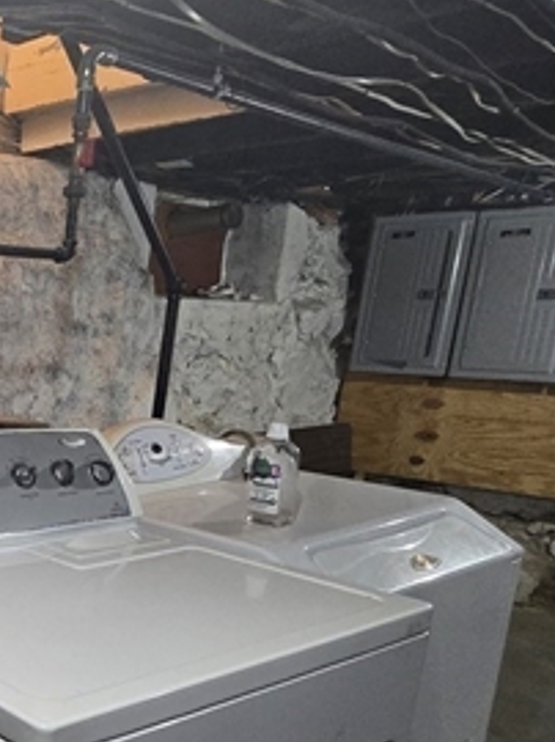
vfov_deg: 48.7
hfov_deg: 30.1
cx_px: -179
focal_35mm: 37
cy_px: 533
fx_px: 792
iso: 640
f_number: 2.2
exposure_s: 1/60
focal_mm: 2.2
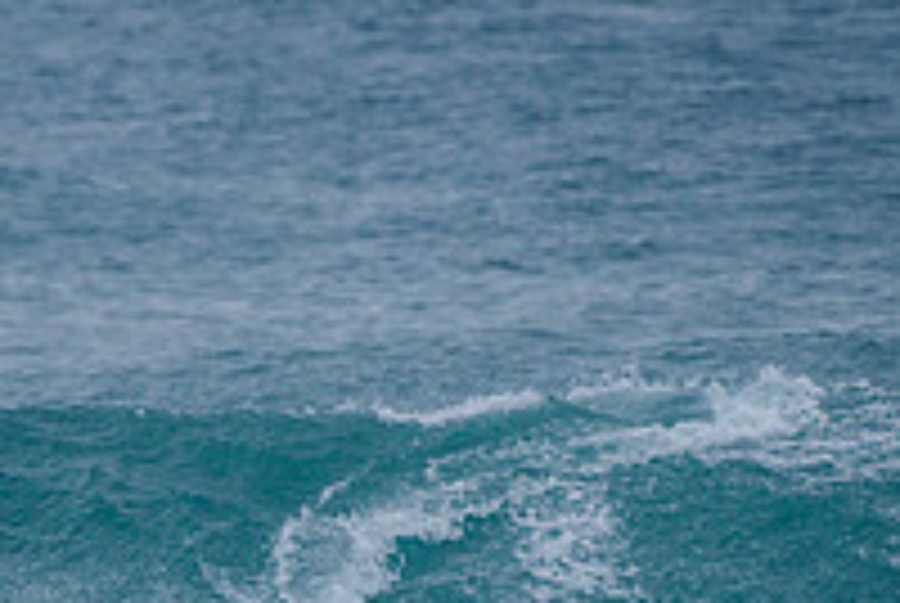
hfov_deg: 1.2
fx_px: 44365
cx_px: -328
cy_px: 713
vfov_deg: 0.8
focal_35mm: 1772
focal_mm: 500
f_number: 5.6
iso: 560
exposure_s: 1/2000
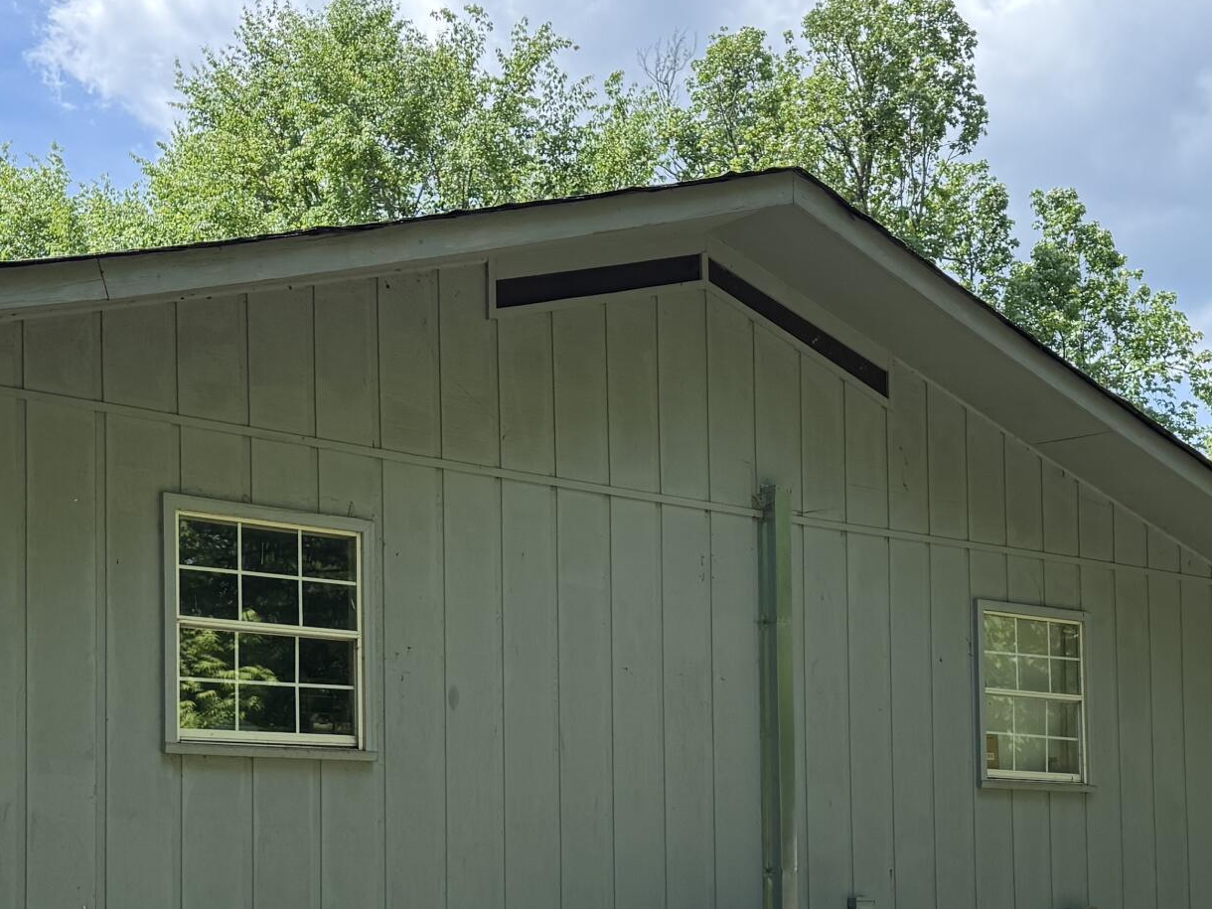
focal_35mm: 59
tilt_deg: +4.2
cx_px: 597
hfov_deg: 32.7
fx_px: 2066
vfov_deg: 24.3
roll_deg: +0.6
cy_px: 776
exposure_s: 1/2053
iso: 100
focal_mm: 6.76
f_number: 1.78
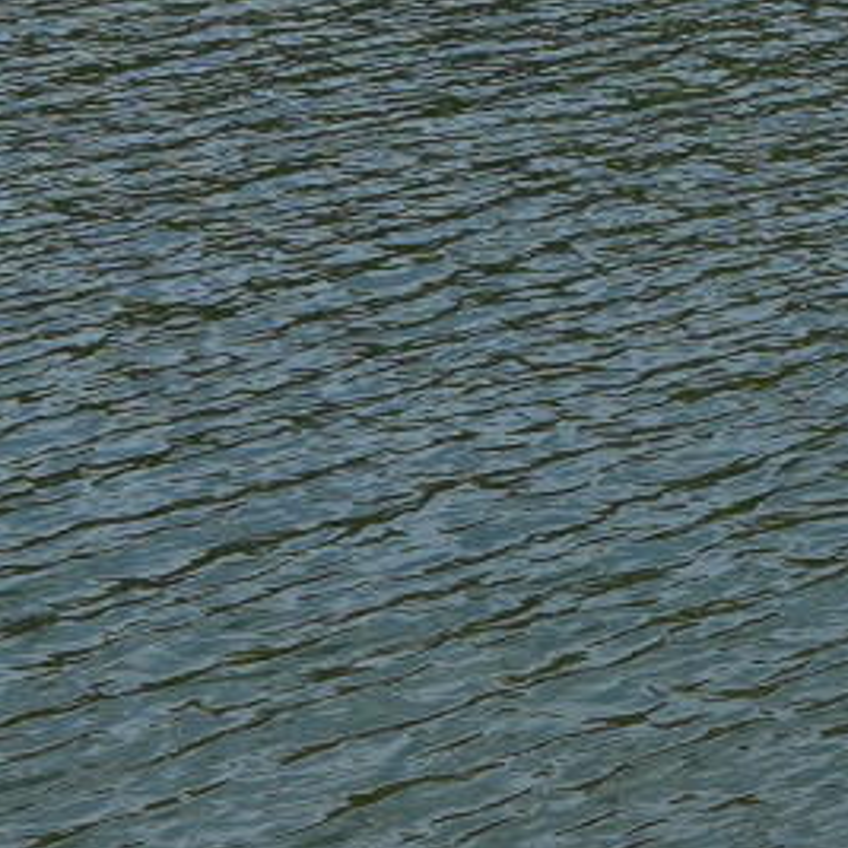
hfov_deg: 9.5
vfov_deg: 10.6
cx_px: 2372
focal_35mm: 153
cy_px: -746
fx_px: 4240
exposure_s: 1/500
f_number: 6.3
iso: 100
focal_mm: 16
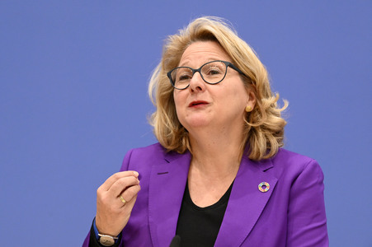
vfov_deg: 11.4
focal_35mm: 120
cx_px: 186
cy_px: 124
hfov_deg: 17.1
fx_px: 1239
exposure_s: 1/500
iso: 5000
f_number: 5.6
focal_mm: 120
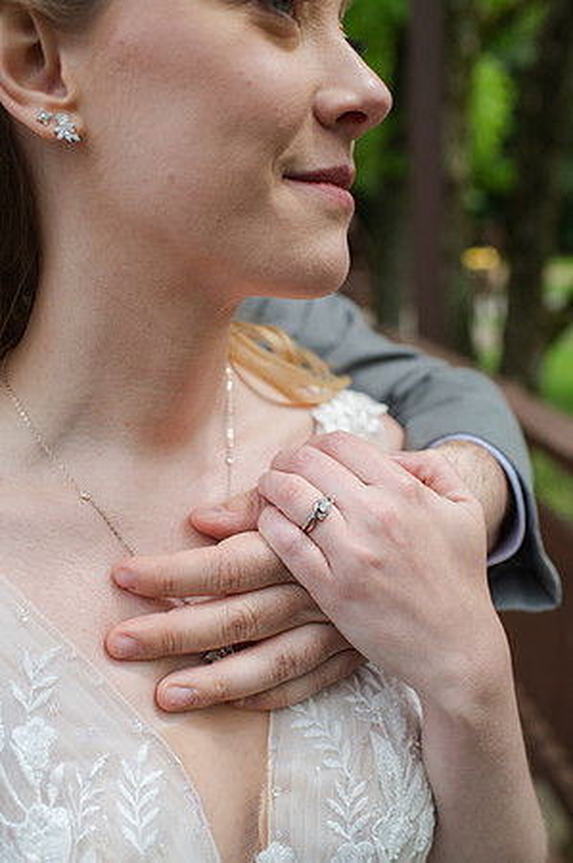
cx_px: 286
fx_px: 837
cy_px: 432
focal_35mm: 35
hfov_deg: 37.8
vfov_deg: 54.5
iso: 100
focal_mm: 35
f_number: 3.5
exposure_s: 1/640
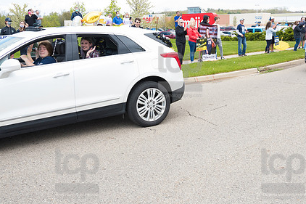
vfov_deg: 30.3
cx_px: 181
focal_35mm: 44
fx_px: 374
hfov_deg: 44.3
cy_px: 72
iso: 1250
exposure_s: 1/800
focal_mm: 32
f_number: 7.1
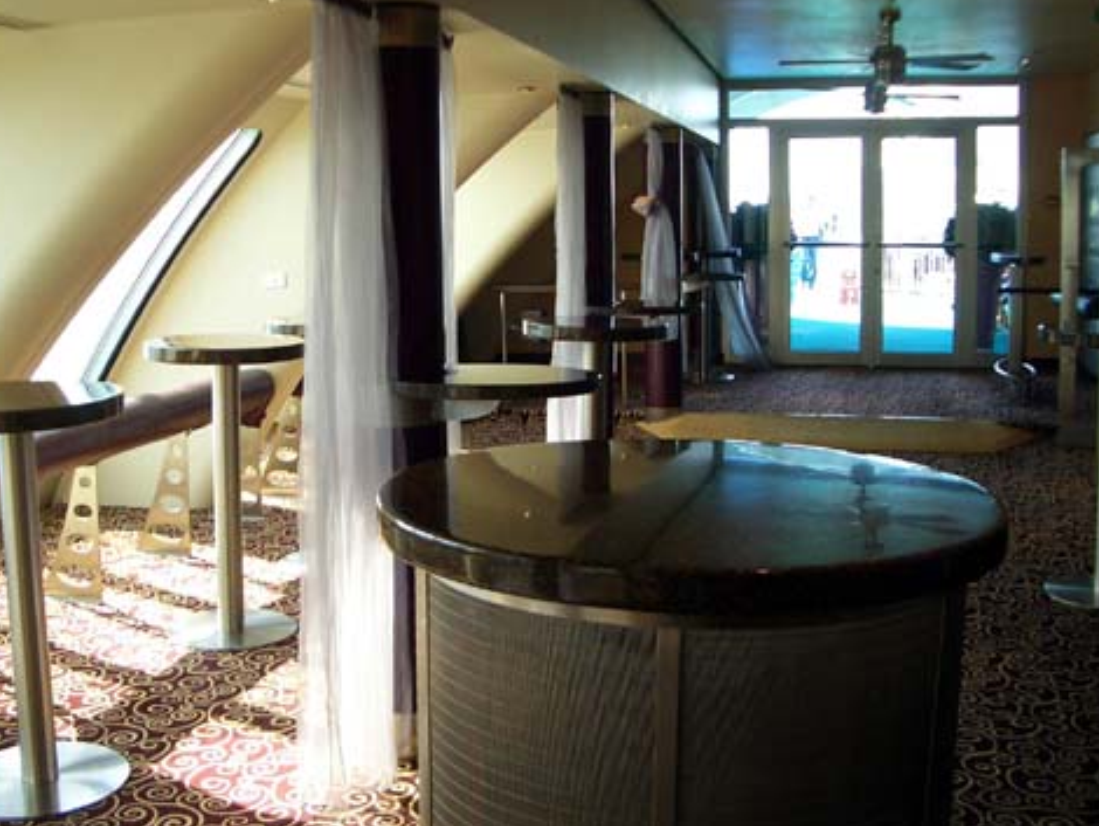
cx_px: 498
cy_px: 387
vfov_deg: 35.2
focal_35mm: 41
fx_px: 1302
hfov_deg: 45.7
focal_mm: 5.8
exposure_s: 1/80
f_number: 2.6
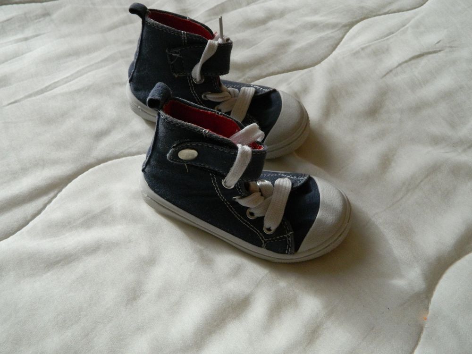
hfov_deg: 58.4
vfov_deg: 45.4
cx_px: 236
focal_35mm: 31
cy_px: 177
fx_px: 423
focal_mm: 5.6
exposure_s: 1/160
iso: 400
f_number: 3.2
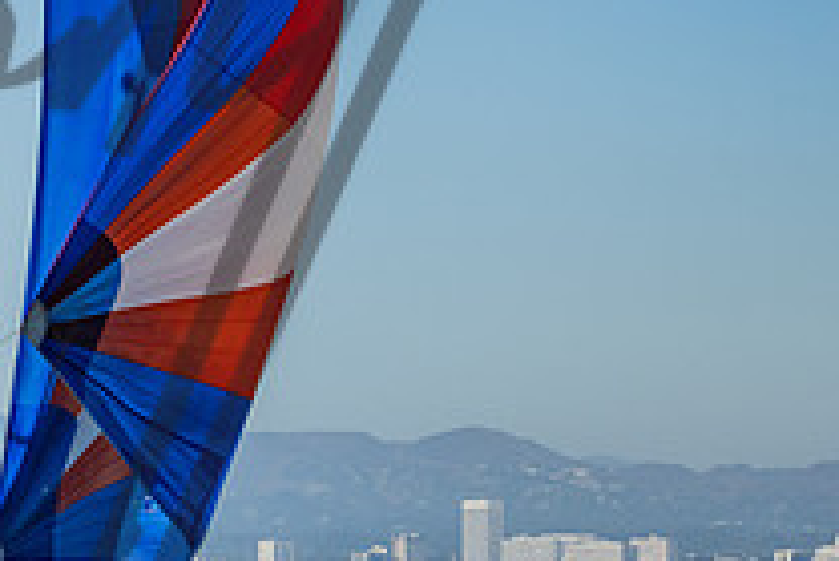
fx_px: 5737
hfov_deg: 8.2
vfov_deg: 5.6
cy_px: 175
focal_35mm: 246
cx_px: -482
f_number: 6.3
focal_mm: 65
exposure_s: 1/640
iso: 160
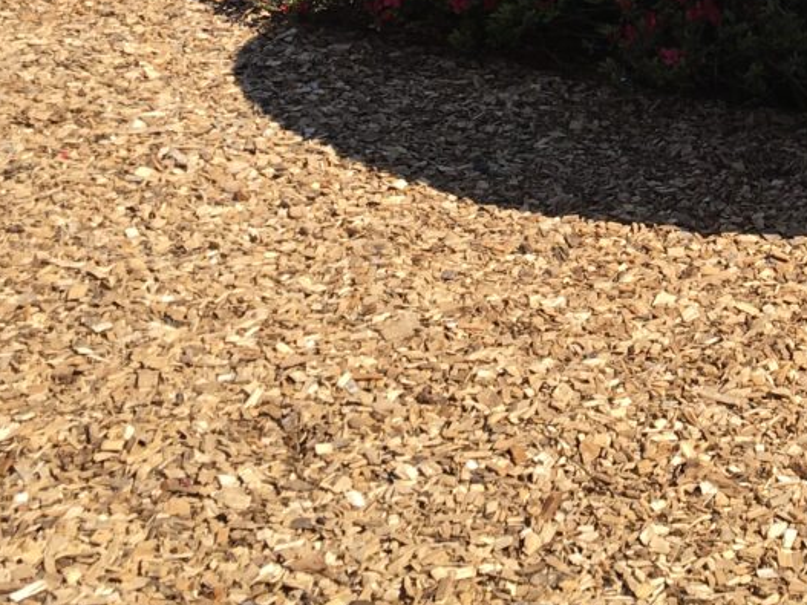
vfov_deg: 16.1
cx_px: 974
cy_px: -133
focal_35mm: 88
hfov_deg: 20.7
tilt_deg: -12.3
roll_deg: -0.6
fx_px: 2051
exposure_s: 1/1241
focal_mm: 4.15
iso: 25
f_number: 2.2
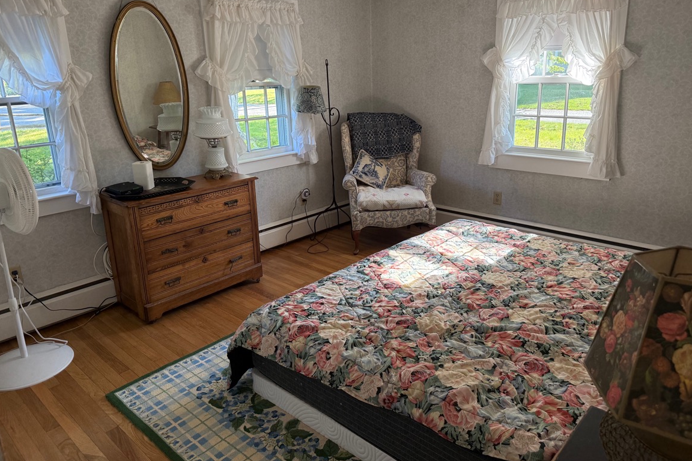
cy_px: 204
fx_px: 500
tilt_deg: -15.1
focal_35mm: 26
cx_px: 357
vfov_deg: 49.5
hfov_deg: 69.4
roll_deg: +1.5
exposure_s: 1/196
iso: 200
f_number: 1.78
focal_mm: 6.76
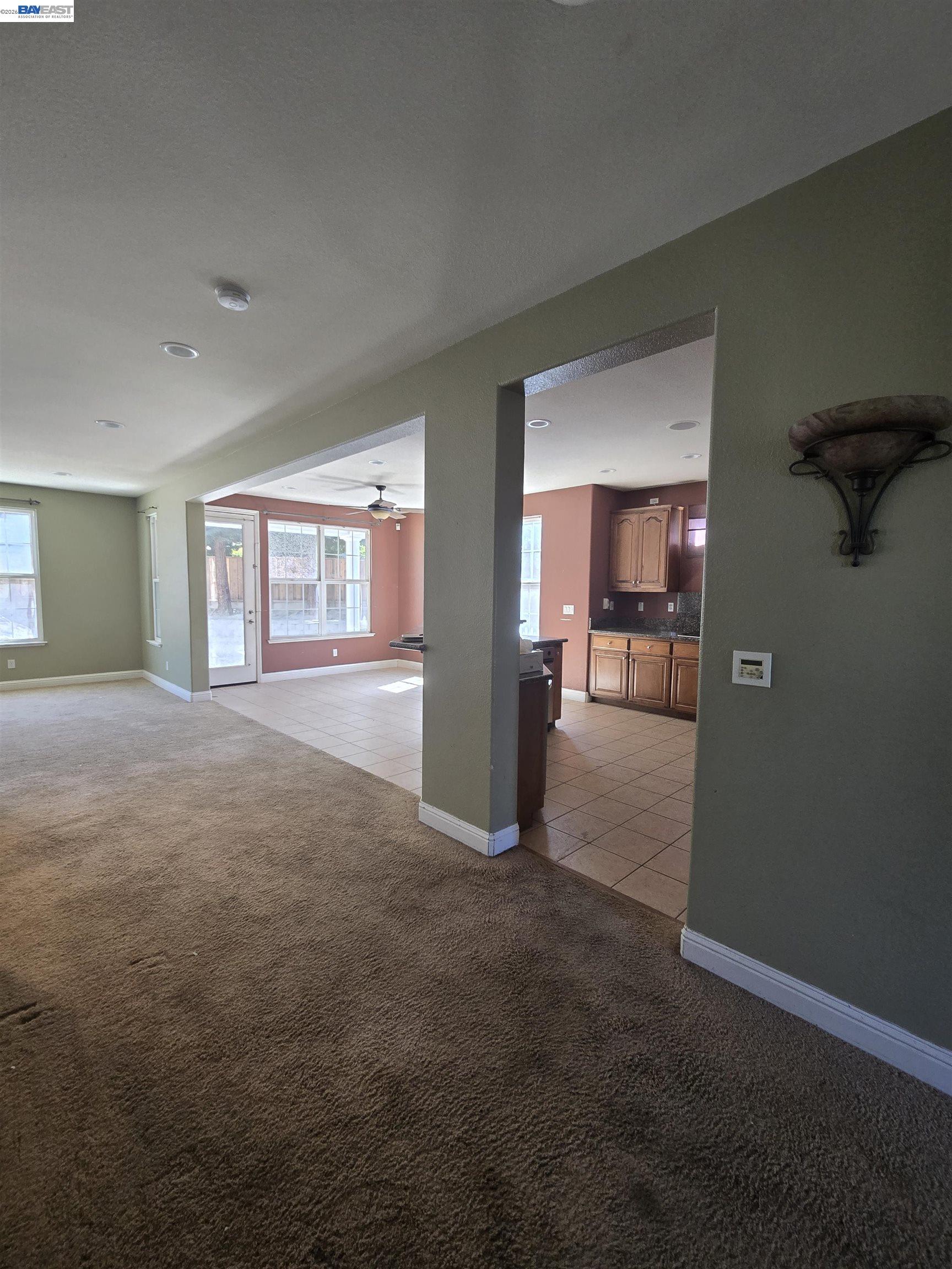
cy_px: 634
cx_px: 476
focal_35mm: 13
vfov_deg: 106.2
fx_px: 477
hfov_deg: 89.9
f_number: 2.2
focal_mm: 2.2
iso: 200
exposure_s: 1/60
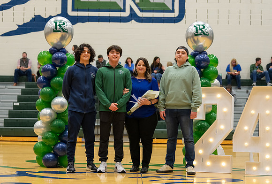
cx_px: 127
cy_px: 96
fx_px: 578
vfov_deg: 18.1
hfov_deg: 26.5
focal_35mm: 76
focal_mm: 70
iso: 3200
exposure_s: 1/320
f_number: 2.8
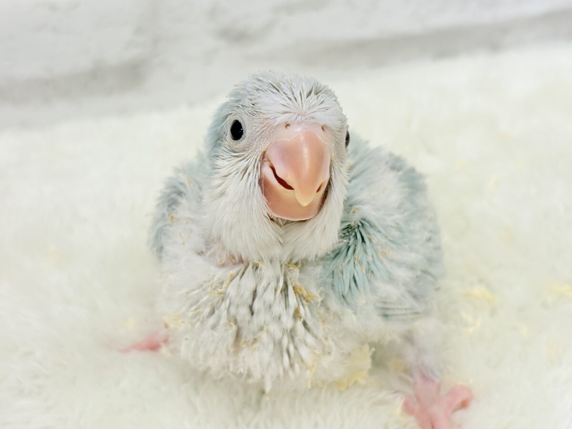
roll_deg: +2.0
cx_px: 286
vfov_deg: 28.0
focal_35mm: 52
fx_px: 859
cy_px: 214
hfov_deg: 36.8
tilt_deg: -33.6
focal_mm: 5.96
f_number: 1.6
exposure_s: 1/50
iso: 40
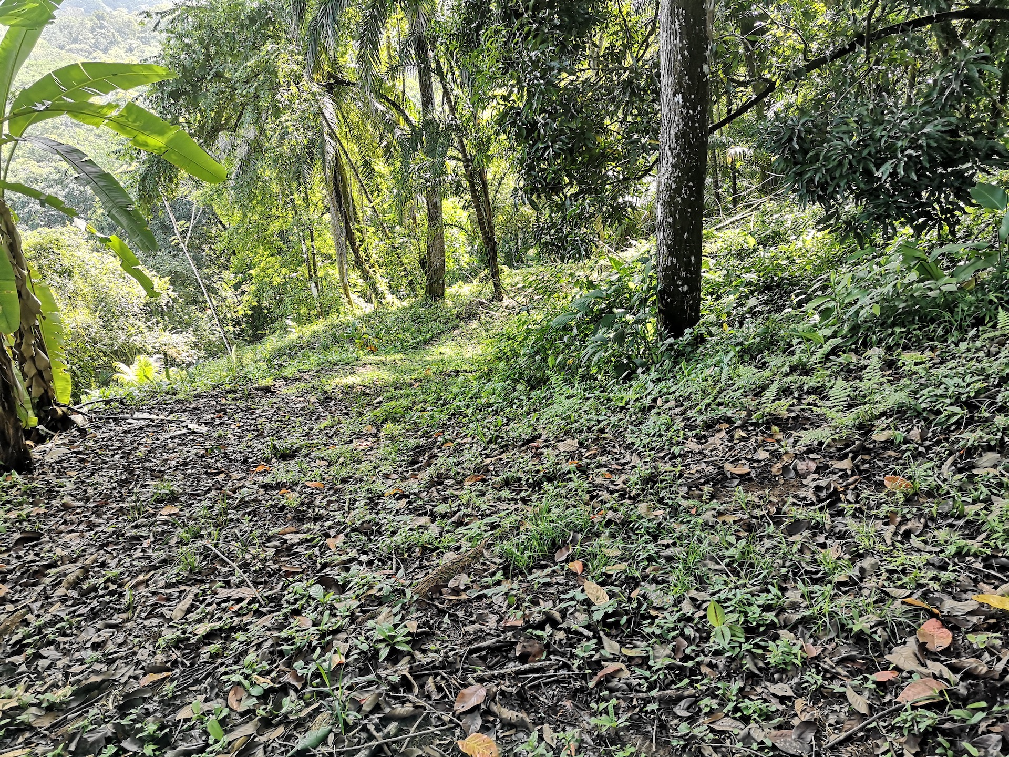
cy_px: 378
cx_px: 504
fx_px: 787
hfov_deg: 65.3
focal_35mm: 27
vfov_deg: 51.4
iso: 50
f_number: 1.8
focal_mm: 3.95
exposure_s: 3
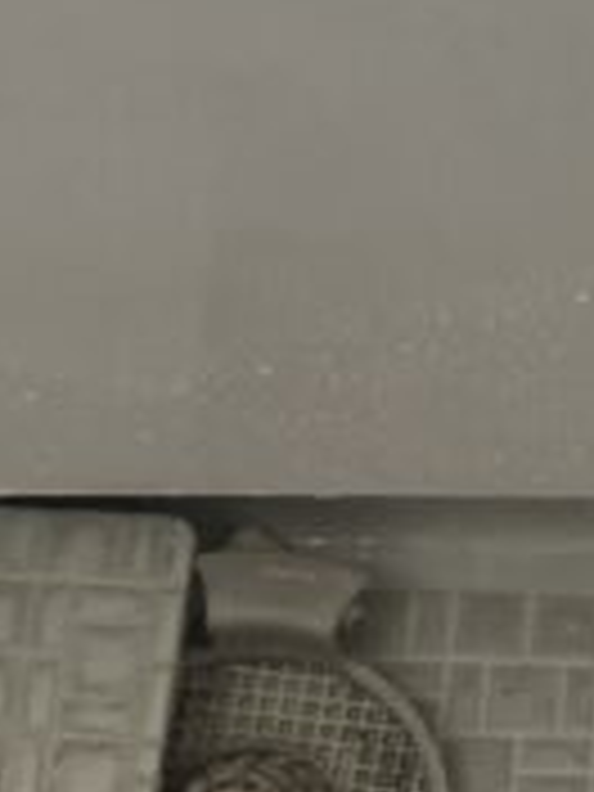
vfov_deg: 13.1
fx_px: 3455
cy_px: 446
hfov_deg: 9.2
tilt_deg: -68.8
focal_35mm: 151
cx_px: 1215
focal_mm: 4.2
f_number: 1.6
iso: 64
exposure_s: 1/60
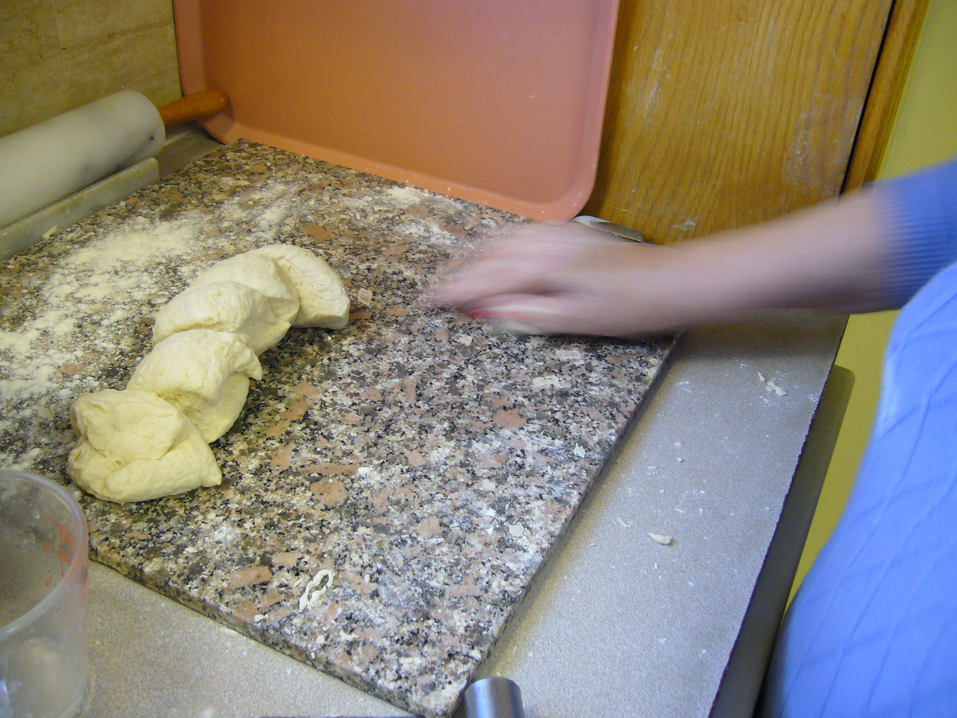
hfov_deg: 52.6
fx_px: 968
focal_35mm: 35
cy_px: 359
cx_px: 478
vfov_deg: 40.7
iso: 200
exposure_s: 1/20
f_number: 2.8
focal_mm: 5.8
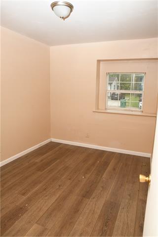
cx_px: 79
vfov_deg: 73.7
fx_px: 158
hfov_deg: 53.1
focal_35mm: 24
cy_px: 118
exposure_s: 1/200
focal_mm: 24
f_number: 11
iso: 1000
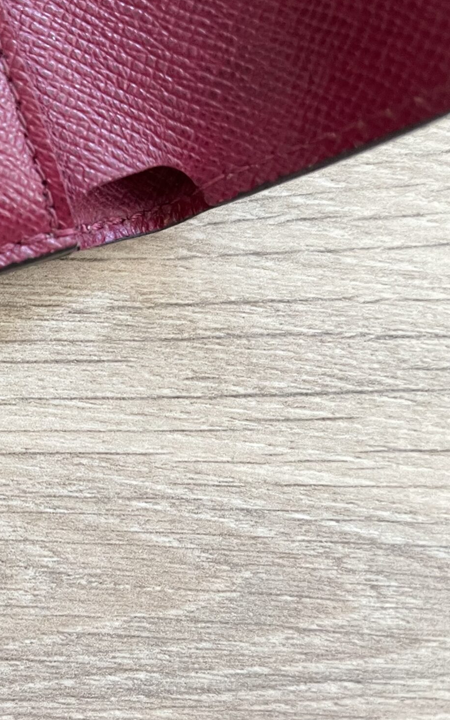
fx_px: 942
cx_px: -152
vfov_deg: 41.8
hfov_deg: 23.4
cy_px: 348
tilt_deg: -89.1
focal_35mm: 48
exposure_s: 1/60
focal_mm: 5.1
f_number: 1.6
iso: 250
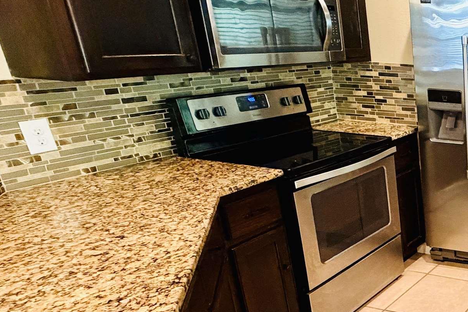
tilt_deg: -18.0
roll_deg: -0.7
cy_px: 190
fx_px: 481
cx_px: 579
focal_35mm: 37
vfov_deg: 35.8
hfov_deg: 37.3
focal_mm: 2.22
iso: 640
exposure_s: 1/60
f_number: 2.2
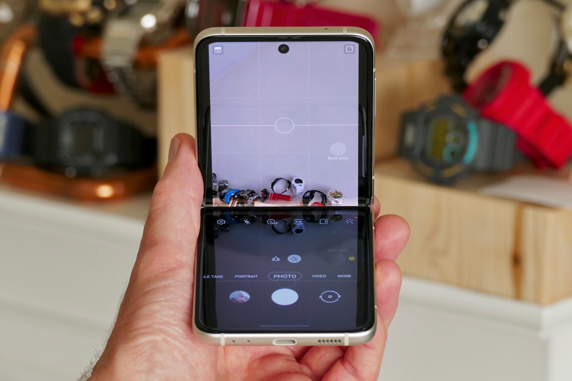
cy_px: 190
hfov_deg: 10.3
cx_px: 286
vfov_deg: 6.9
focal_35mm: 200
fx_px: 3177
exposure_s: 1/100
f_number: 4.5
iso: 400
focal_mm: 73
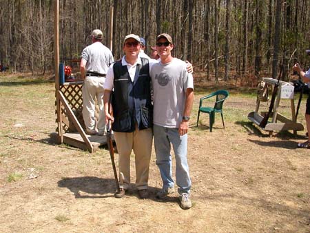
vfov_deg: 38.7
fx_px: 332
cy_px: 116
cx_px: 155
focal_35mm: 37
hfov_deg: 50.1
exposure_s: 1/327
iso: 100
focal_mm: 5.6
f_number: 4.5
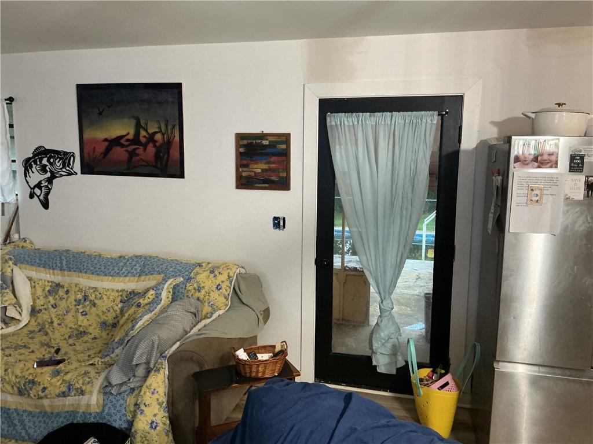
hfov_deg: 61.7
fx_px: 497
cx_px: 296
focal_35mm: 29
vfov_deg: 48.2
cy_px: 222
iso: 200
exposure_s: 1/40
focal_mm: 3
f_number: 1.8
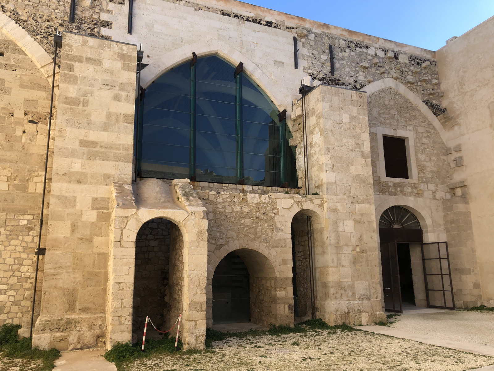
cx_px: 247
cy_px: 186
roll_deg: +1.4
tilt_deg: +11.4
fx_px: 400
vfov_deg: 49.7
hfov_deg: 63.4
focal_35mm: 28
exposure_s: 1/762
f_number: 1.8
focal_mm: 4
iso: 20
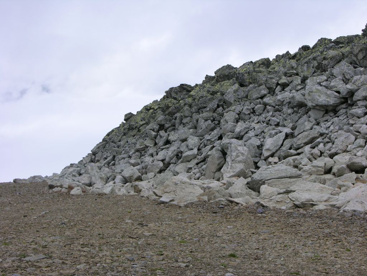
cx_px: 184
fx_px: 827
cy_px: 138
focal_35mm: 78
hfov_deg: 25.0
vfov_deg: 18.9
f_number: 7.6
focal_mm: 19.9
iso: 50
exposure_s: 1/270
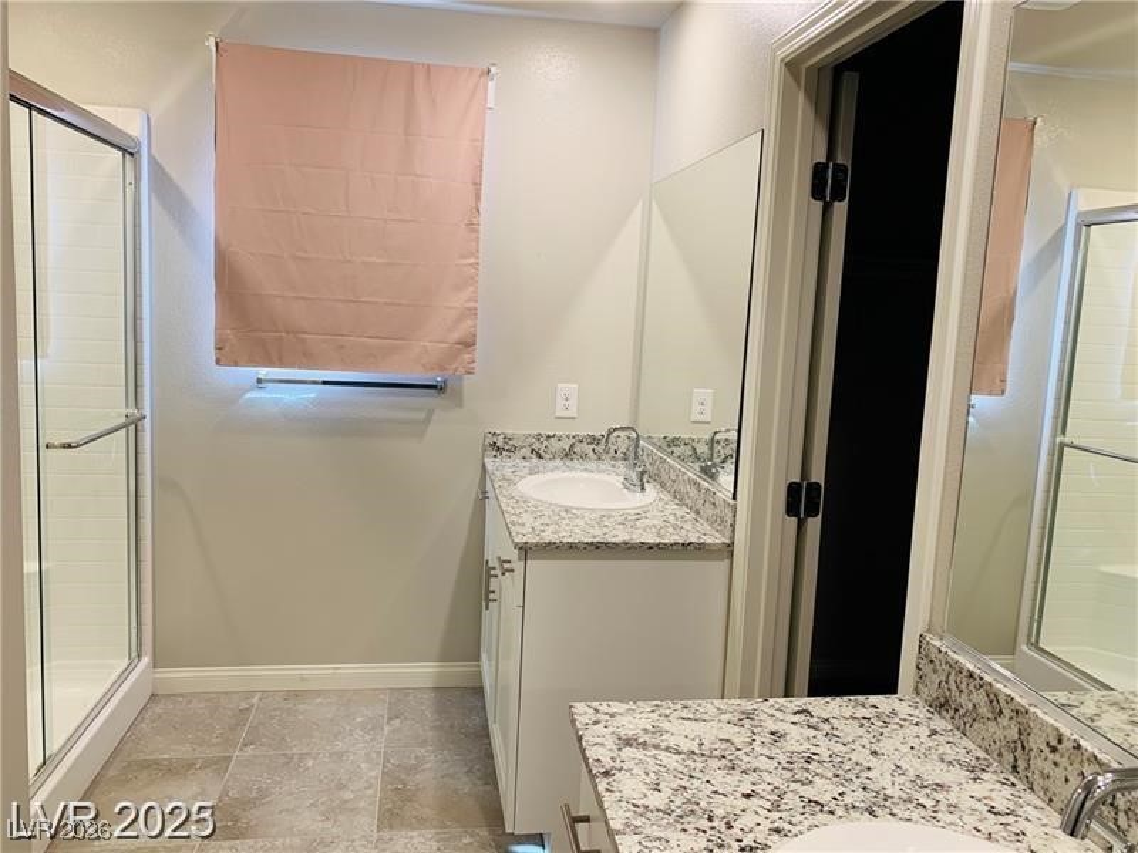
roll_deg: -3.3
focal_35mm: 26
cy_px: 426
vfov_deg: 53.1
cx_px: 569
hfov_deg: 67.3
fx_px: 855
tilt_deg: -7.2
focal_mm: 4.25
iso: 80
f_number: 1.8
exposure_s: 1/60
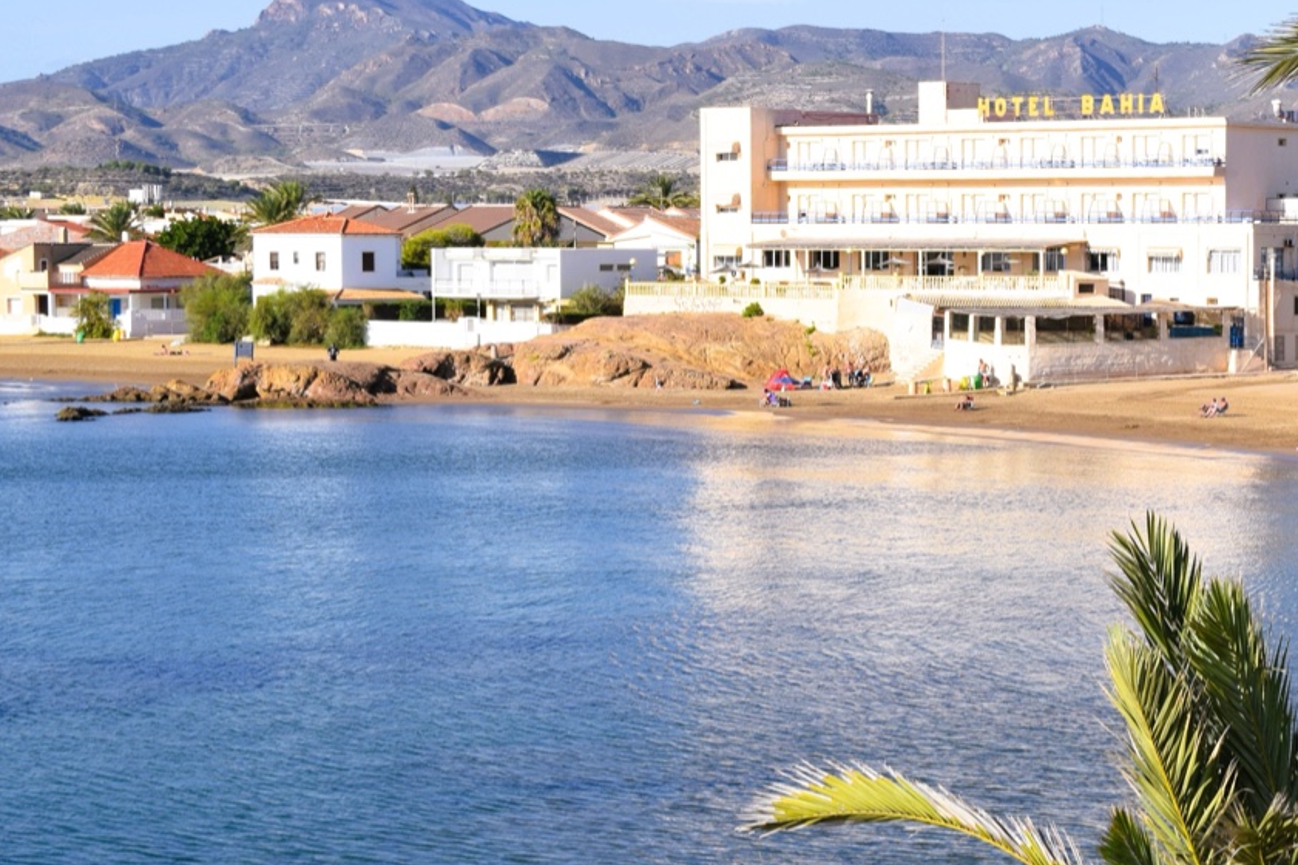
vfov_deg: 14.1
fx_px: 3496
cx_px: 1196
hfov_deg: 20.6
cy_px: 556
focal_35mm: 97
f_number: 10
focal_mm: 34
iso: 200
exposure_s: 1/400
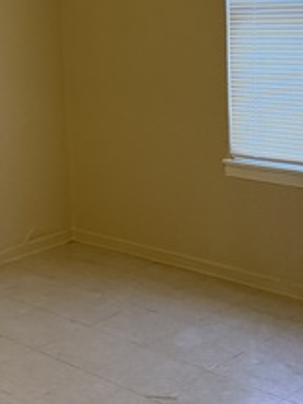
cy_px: 107
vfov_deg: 27.1
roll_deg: +2.2
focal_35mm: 71
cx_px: 37
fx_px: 829
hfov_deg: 20.4
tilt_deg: -9.3
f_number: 1.78
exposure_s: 1/120
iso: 320
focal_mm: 6.76
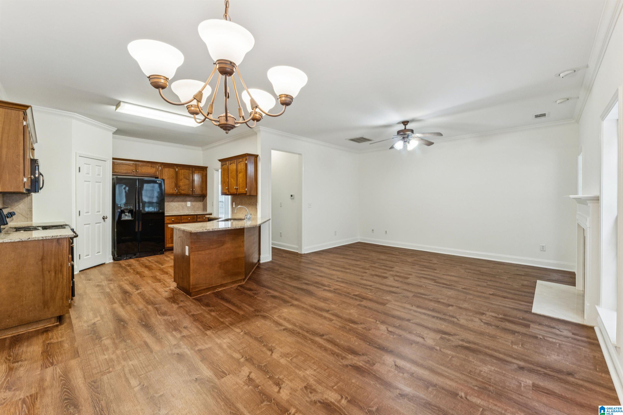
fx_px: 242
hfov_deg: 104.3
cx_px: 312
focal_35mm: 14
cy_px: 208
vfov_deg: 81.2
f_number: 13
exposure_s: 1/4
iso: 400
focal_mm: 14
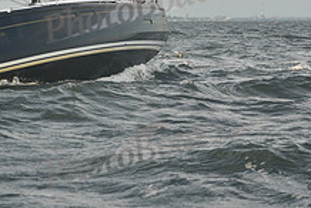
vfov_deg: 6.1
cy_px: -48
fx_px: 1955
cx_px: -29
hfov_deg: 9.0
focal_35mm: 226
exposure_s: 1/640
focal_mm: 85
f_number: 4.5
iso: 250
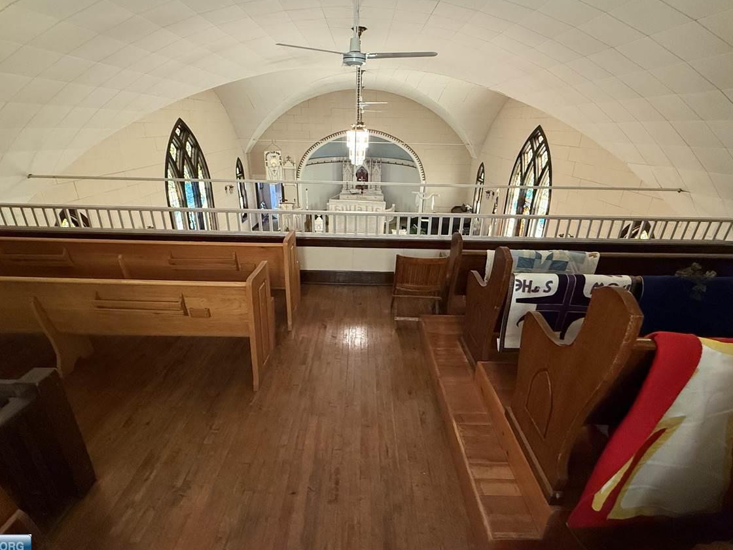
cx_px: 361
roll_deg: -1.1
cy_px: 244
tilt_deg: -19.8
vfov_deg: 77.8
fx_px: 339
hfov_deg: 94.5
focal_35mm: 16
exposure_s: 1/60
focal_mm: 2.22
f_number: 2.2
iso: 500
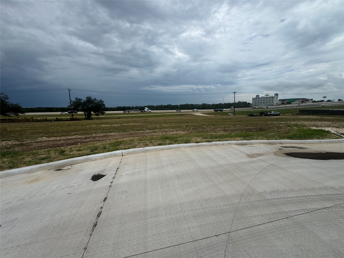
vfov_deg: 85.7
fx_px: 139
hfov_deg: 102.1
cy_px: 129
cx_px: 172
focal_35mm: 14
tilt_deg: -7.0
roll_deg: +0.2
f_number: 2.2
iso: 50
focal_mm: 2.22
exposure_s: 1/2985
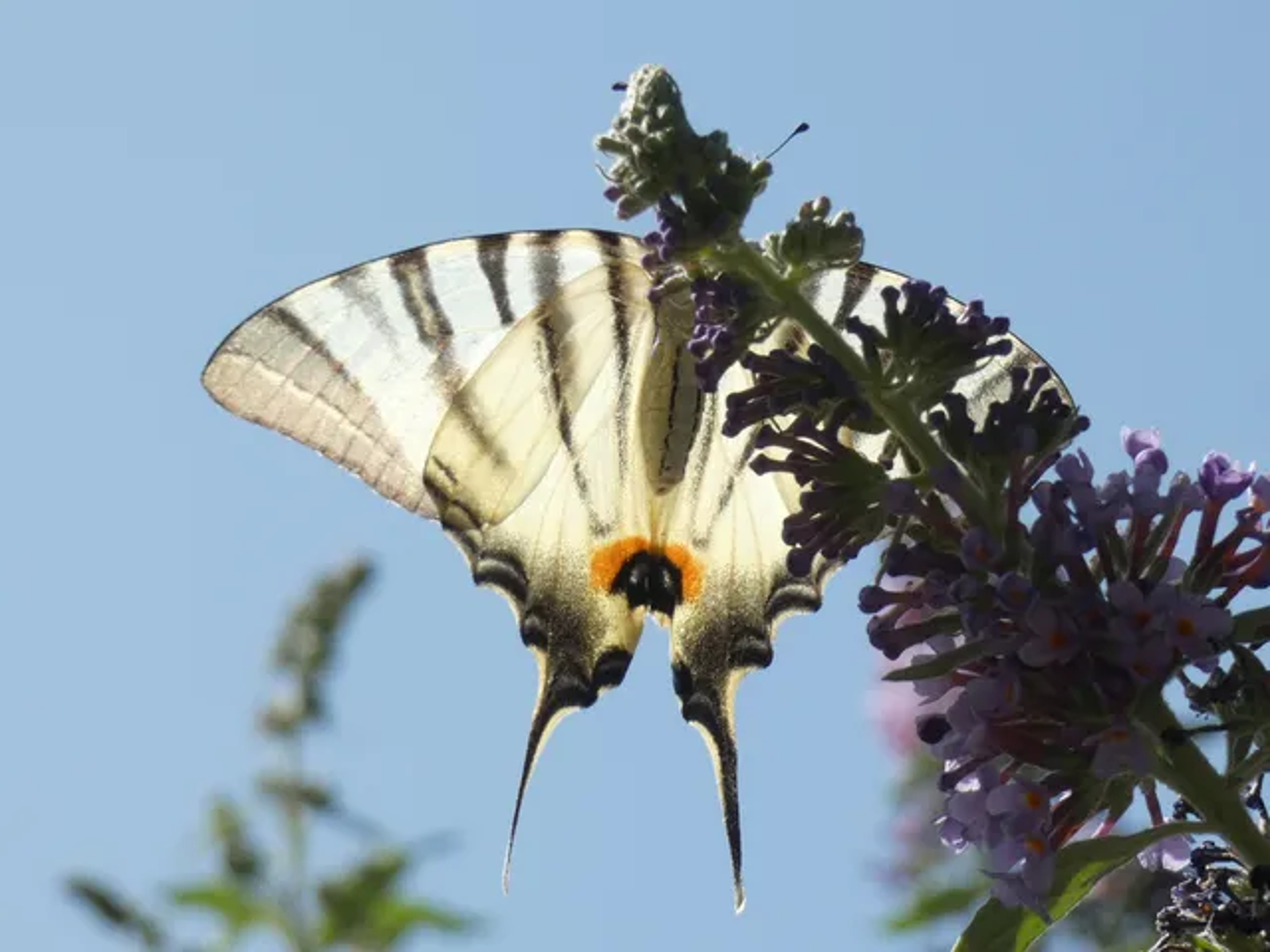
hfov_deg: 12.3
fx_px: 5870
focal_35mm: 160
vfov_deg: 9.3
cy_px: 476
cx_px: 635
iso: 80
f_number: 5.4
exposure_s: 1/400
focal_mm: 28.8
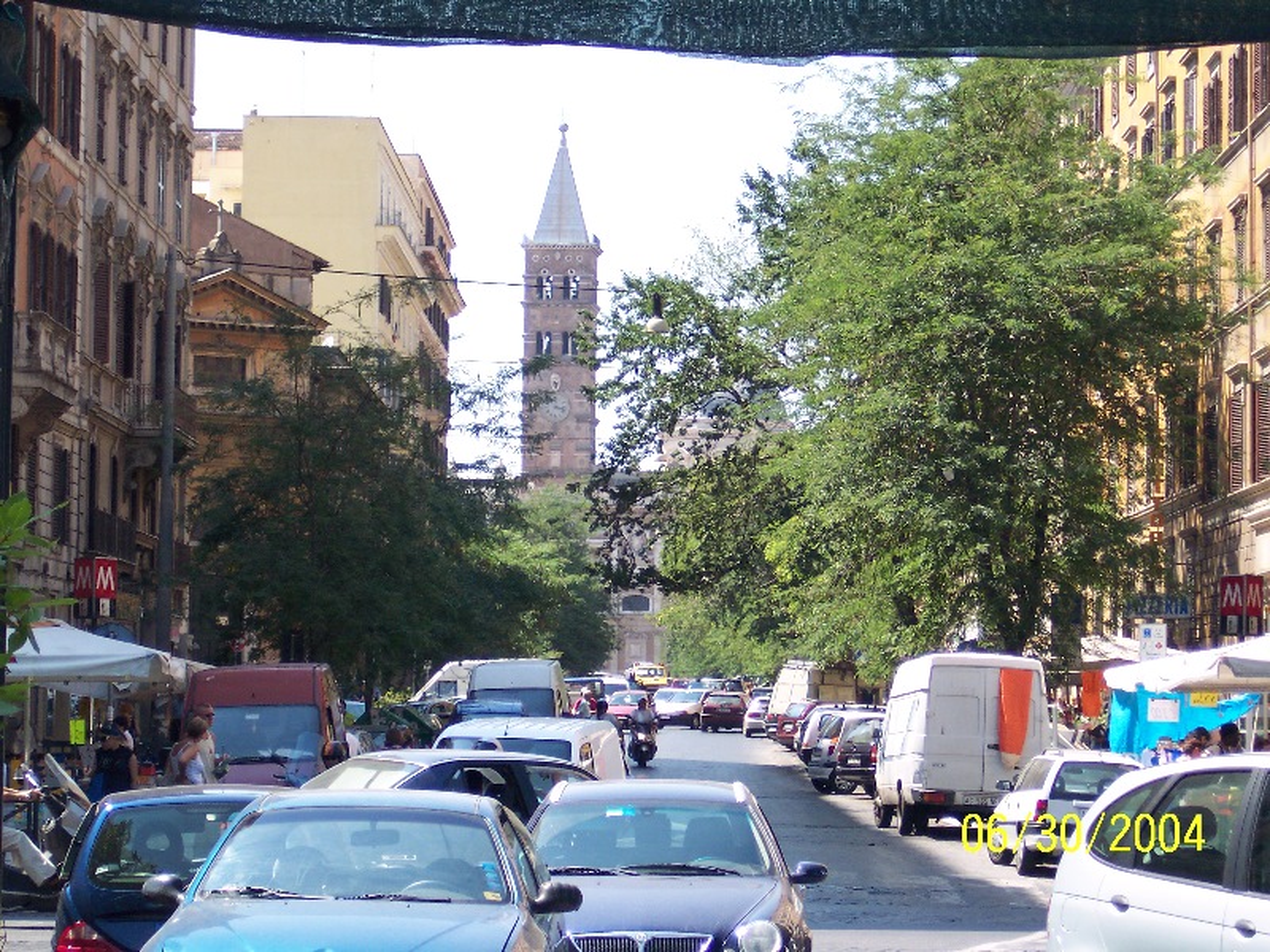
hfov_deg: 17.3
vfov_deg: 13.0
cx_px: 635
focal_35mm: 114
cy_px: 476
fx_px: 4182
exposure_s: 1/250
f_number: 4.8
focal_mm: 24
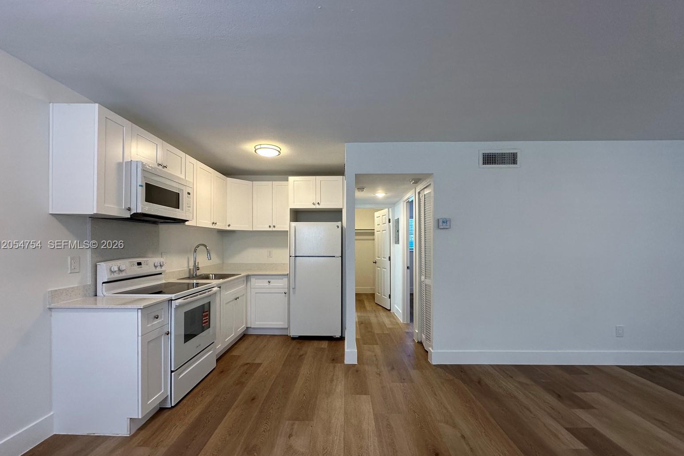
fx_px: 285
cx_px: 339
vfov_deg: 77.2
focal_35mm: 15
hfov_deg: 100.4
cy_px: 245
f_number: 2.2
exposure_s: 1/120
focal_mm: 2.22
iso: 160
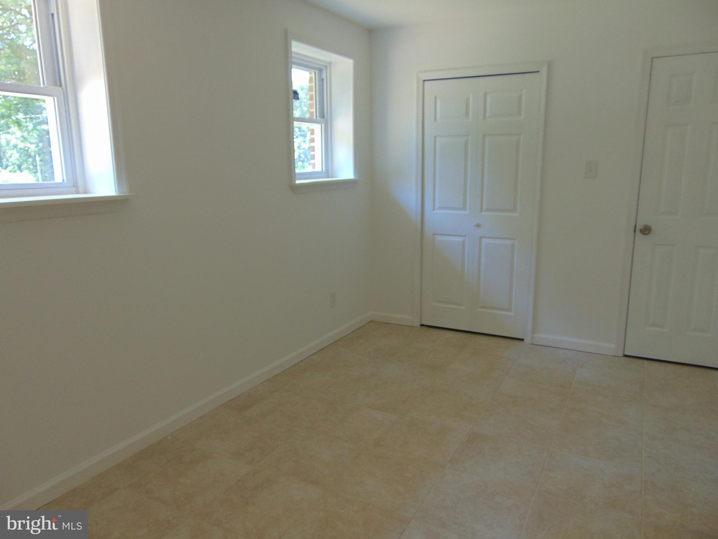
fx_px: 519
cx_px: 359
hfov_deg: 69.4
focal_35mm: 25
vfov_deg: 54.9
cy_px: 270
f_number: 3
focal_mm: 4.5
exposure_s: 1/30
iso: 100
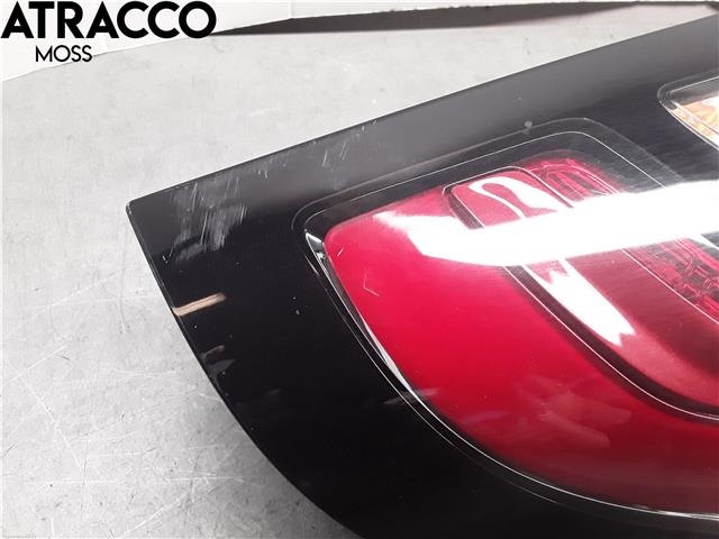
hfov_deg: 63.4
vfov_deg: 49.7
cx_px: 360
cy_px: 270
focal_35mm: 28
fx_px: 582
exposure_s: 1/100
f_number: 1.9
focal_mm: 2.91
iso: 100
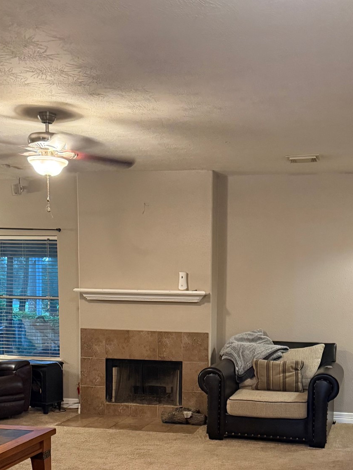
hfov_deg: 32.7
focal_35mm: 44
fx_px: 598
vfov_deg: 41.7
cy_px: 349
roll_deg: -1.9
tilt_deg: -5.7
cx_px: 225
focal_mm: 6.76
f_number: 1.78
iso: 800
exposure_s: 1/40
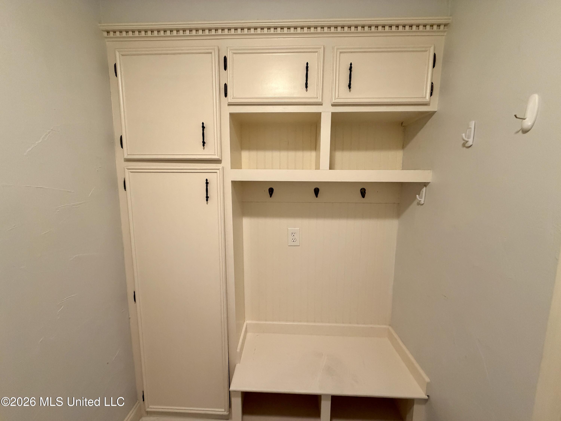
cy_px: 210
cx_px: 280
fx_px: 227
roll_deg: -0.5
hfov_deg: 102.1
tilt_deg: -7.8
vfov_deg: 85.7
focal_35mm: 14
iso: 320
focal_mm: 2.22
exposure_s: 1/120
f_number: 2.2
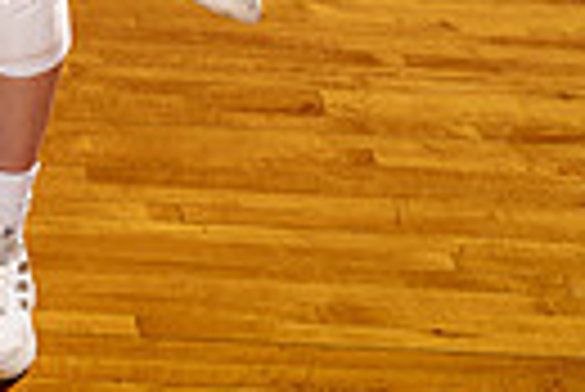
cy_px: -518
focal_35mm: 163
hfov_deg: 12.4
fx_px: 2652
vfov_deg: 7.9
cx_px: -18
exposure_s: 1/250
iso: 100
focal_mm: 47
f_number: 5.6
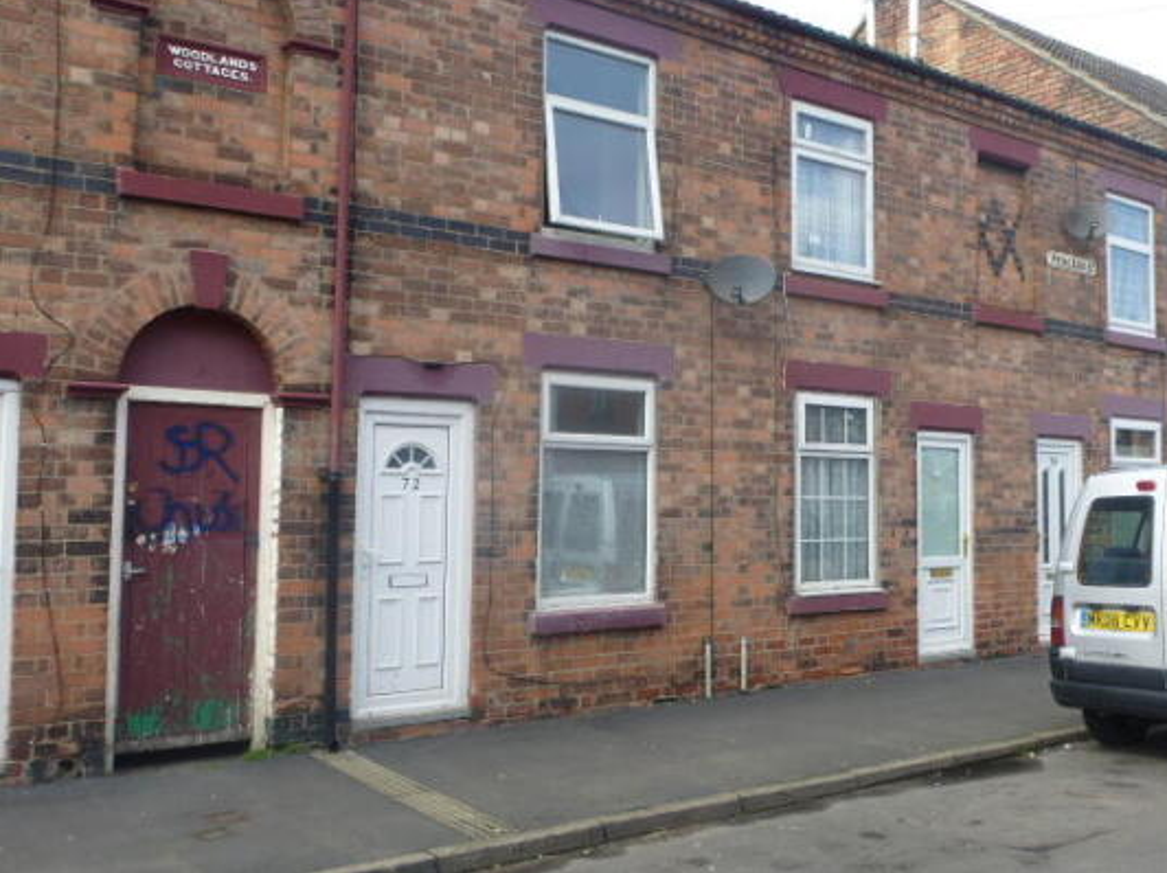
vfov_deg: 41.7
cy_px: 396
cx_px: 637
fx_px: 1145
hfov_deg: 53.9
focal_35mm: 34
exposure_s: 1/320
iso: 100
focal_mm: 5.4
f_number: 4
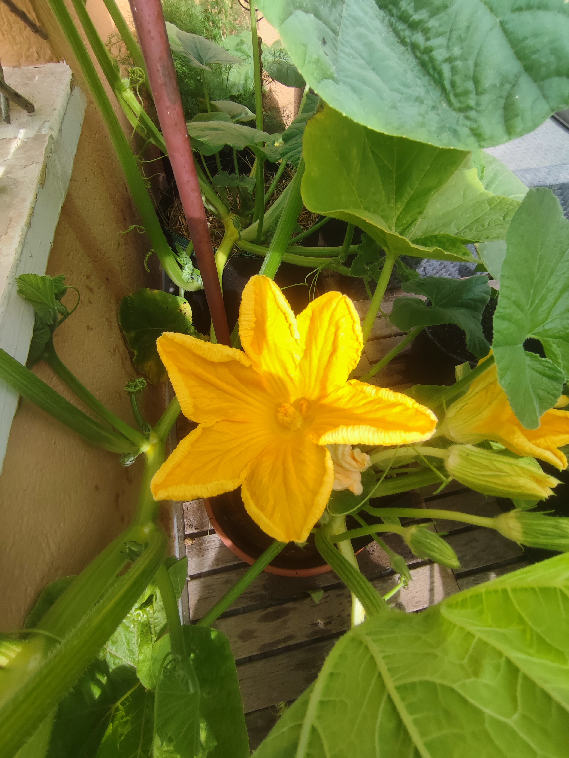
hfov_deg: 78.2
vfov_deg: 94.5
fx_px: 350
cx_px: 284
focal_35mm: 16
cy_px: 379
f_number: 2.2
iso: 50
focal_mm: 1.65
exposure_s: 1/324
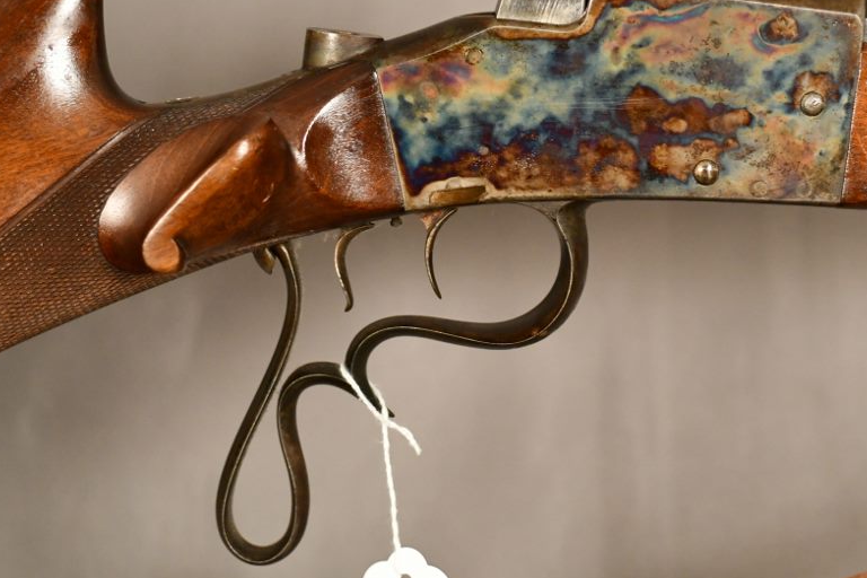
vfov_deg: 11.4
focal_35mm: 120
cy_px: 195
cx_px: 550
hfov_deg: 17.0
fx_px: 2890
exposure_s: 1/250
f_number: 3.2
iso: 2500
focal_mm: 60
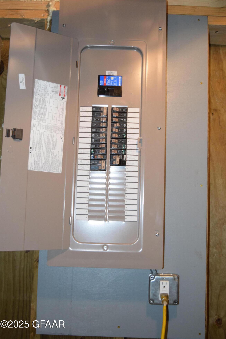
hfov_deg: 33.4
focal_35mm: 40
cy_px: 166
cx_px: 115
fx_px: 377
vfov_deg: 48.5
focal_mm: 26
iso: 1600
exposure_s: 1/60
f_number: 4
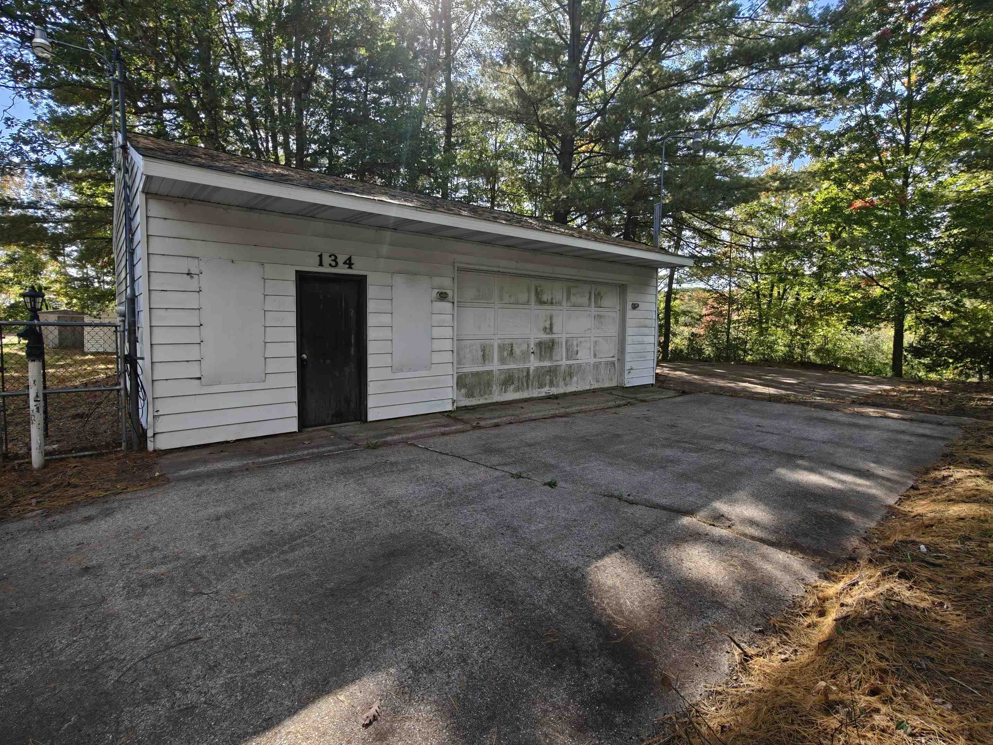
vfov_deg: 78.0
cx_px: 487
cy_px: 350
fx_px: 459
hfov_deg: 94.5
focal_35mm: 16
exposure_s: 1/200
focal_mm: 2.3
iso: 125
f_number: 2
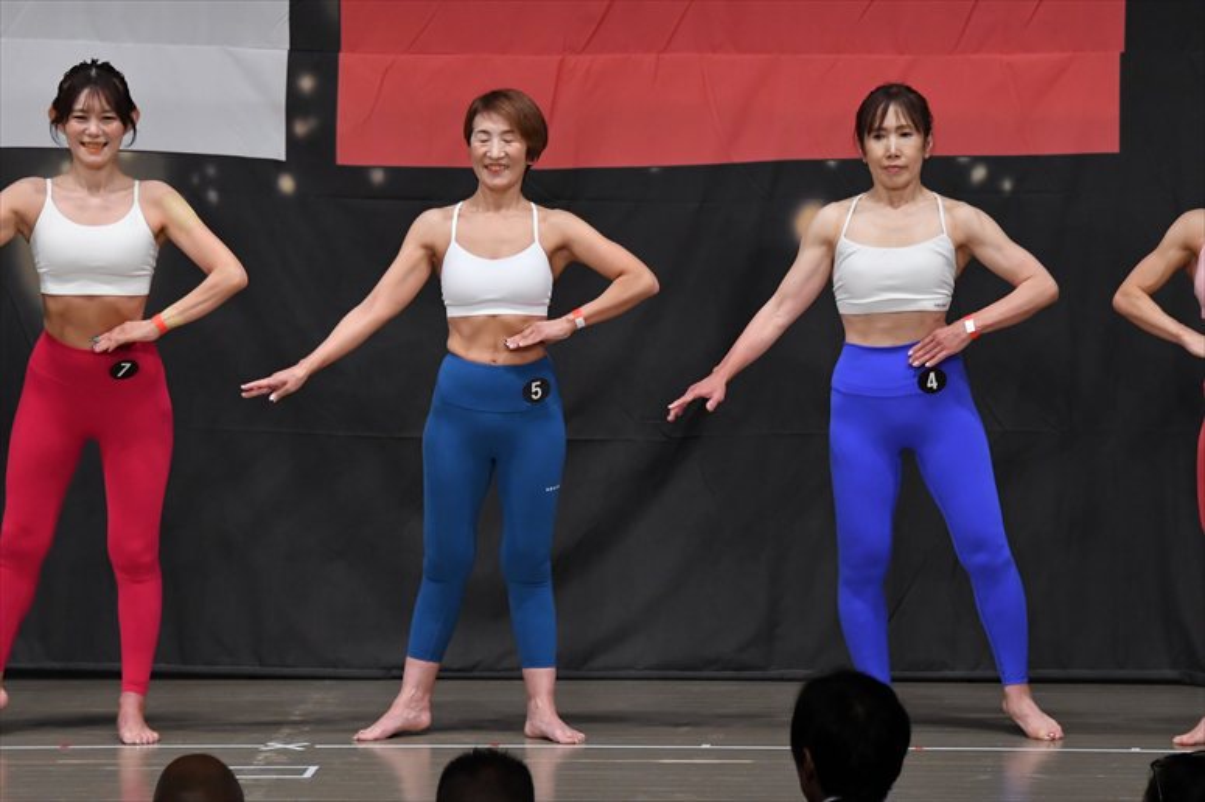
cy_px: 401
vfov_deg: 6.1
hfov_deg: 9.2
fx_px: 7528
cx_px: 602
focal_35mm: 225
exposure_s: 1/400
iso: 3200
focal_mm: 150
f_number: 5.6
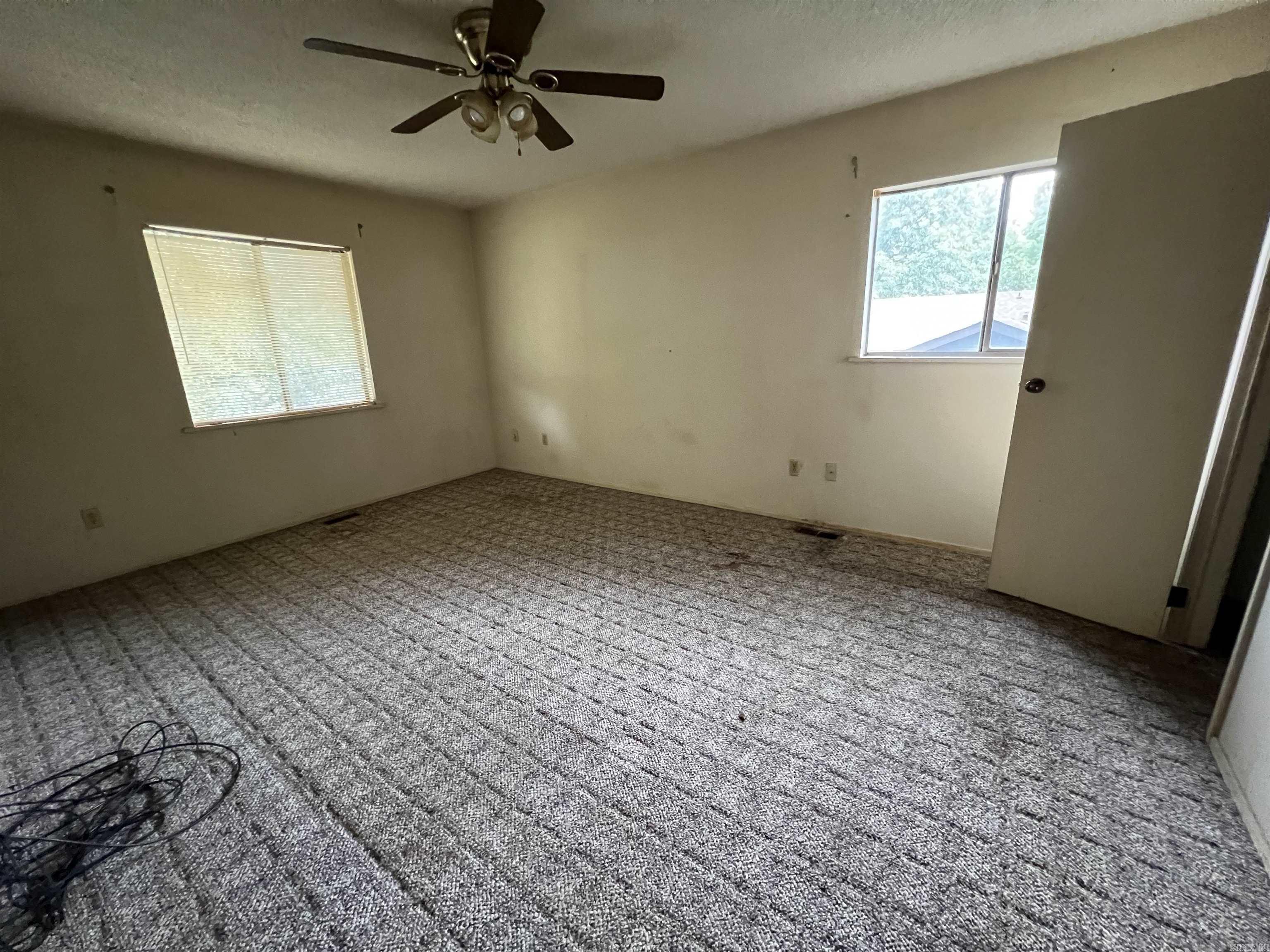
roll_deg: +1.6
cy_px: 476
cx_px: 635
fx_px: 477
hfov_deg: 106.2
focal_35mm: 13
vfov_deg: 89.9
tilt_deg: -15.9
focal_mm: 1.57
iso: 1000
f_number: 1.8
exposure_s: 1/50
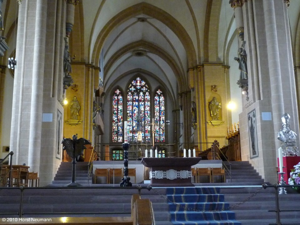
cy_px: 112
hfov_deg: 51.4
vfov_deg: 39.7
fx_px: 312
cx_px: 150
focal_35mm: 36
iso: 400
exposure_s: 1/3.2
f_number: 3.3
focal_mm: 4.7
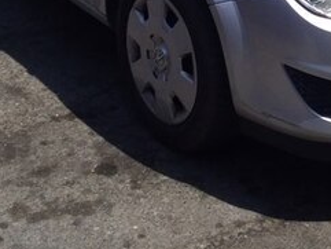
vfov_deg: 16.3
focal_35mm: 85
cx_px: 232
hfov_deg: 22.9
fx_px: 813
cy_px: -85
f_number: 2.2
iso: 40
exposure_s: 1/1895
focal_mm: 3.3
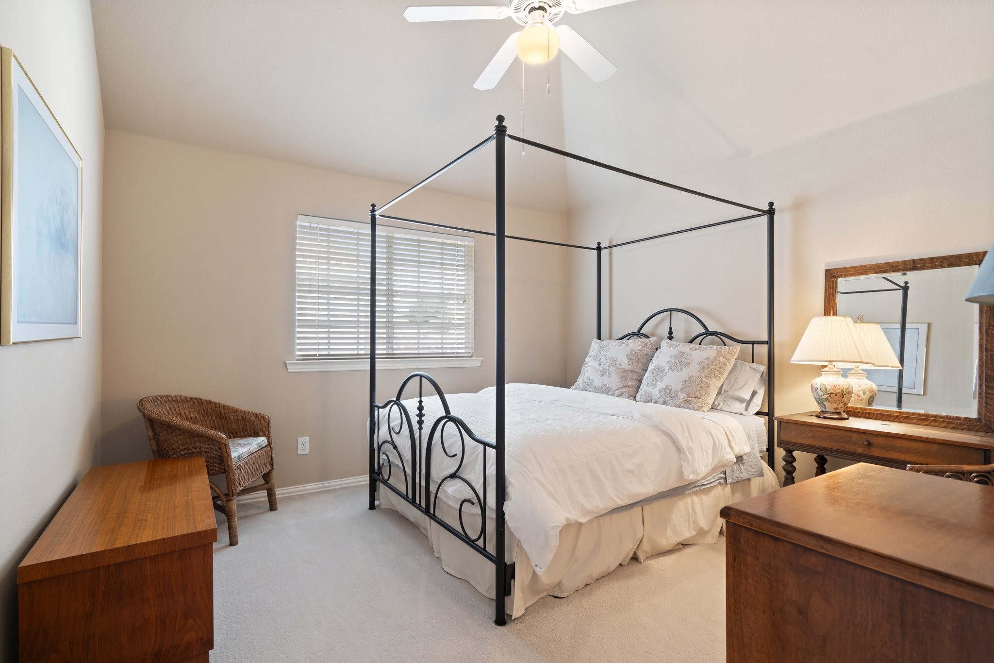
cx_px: 497
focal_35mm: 16
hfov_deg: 96.7
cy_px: 332
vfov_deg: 73.7
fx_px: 442
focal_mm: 16
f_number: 8
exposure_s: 1/2
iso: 640
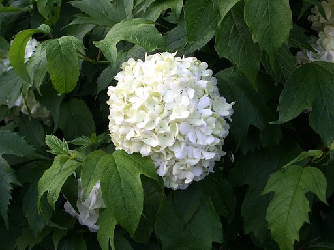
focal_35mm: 50
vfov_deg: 29.1
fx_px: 482
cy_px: 125
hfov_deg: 38.2
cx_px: 167
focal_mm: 8.2
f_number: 3.1
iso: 100
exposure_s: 1/30
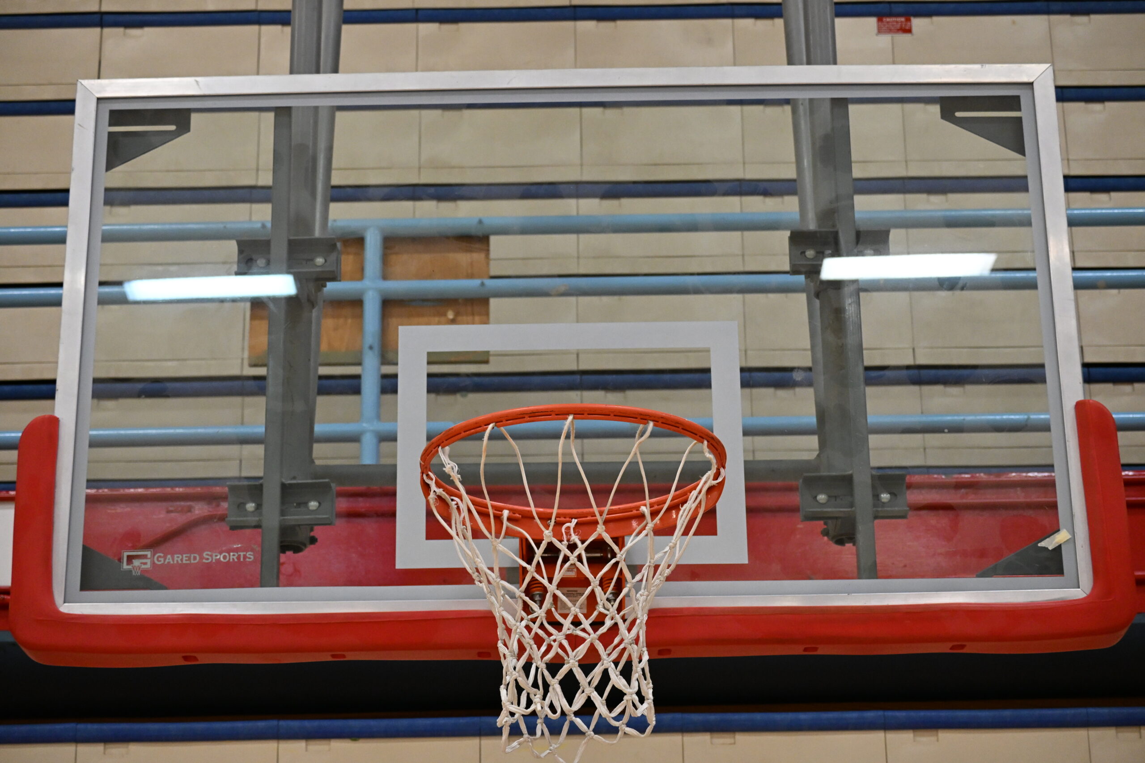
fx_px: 2385
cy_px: 382
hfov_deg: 27.0
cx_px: 572
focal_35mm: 75
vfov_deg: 18.2
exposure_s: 1/125
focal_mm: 50
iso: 2000
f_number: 4.5
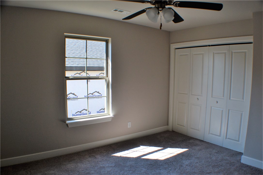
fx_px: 219
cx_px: 132
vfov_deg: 43.6
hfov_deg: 62.0
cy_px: 88
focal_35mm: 30
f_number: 5.6
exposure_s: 1/125
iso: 250
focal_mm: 20
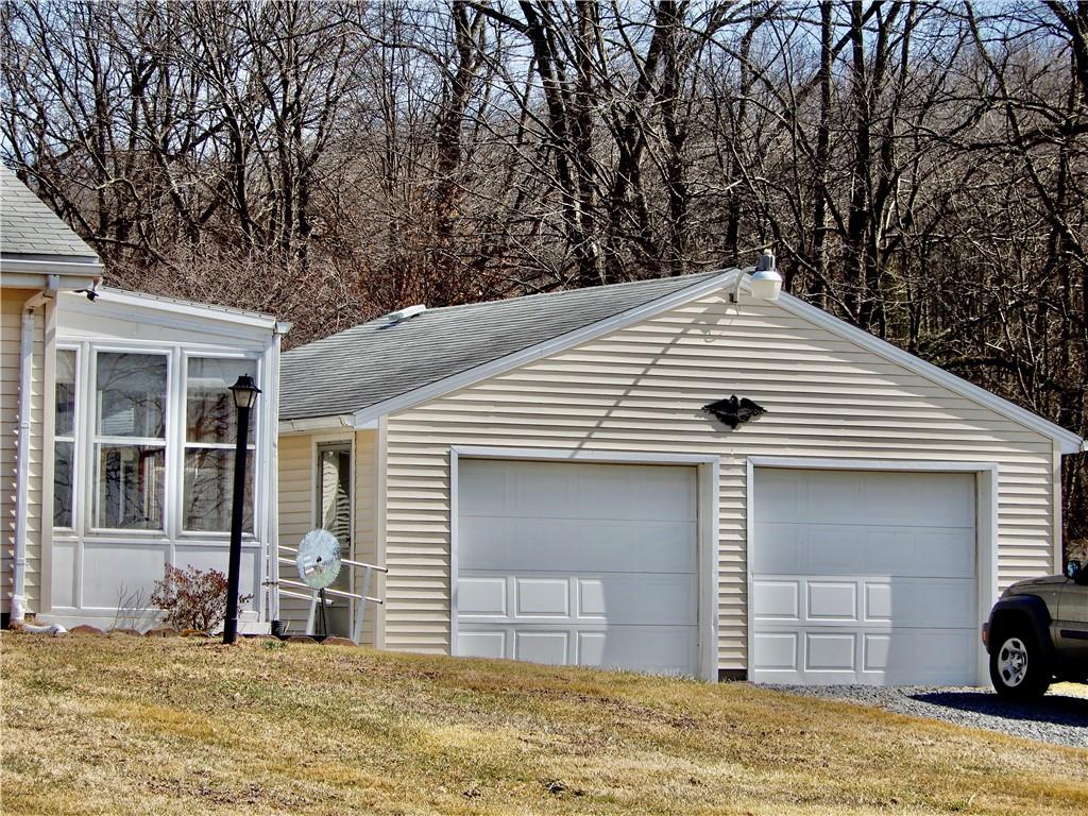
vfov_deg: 11.0
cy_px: 408
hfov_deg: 14.6
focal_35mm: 135
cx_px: 544
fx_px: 4243
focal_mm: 24.1
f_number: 5
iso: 80
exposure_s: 1/500
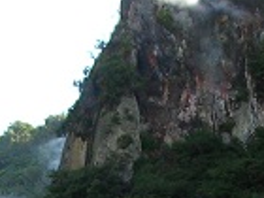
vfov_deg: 8.0
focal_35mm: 181
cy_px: 342
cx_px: 126
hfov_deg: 10.9
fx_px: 1380
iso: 50
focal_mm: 5.8
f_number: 3
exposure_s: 1/197
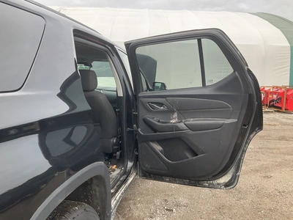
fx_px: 245
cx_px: 146
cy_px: 110
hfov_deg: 61.7
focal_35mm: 29
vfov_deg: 48.2
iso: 25
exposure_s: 1/375
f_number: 1.8
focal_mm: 3
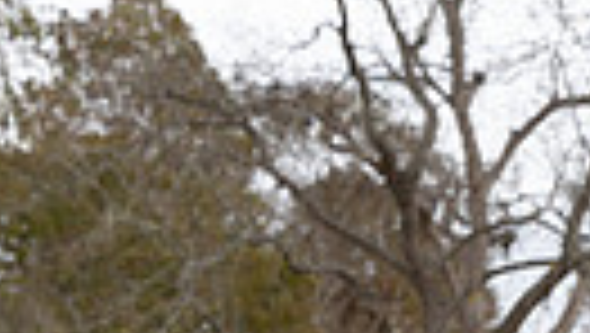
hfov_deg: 8.6
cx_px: 531
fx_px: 3931
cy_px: 986
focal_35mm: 251
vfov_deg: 4.7
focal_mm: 70
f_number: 8
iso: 400
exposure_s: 1/250
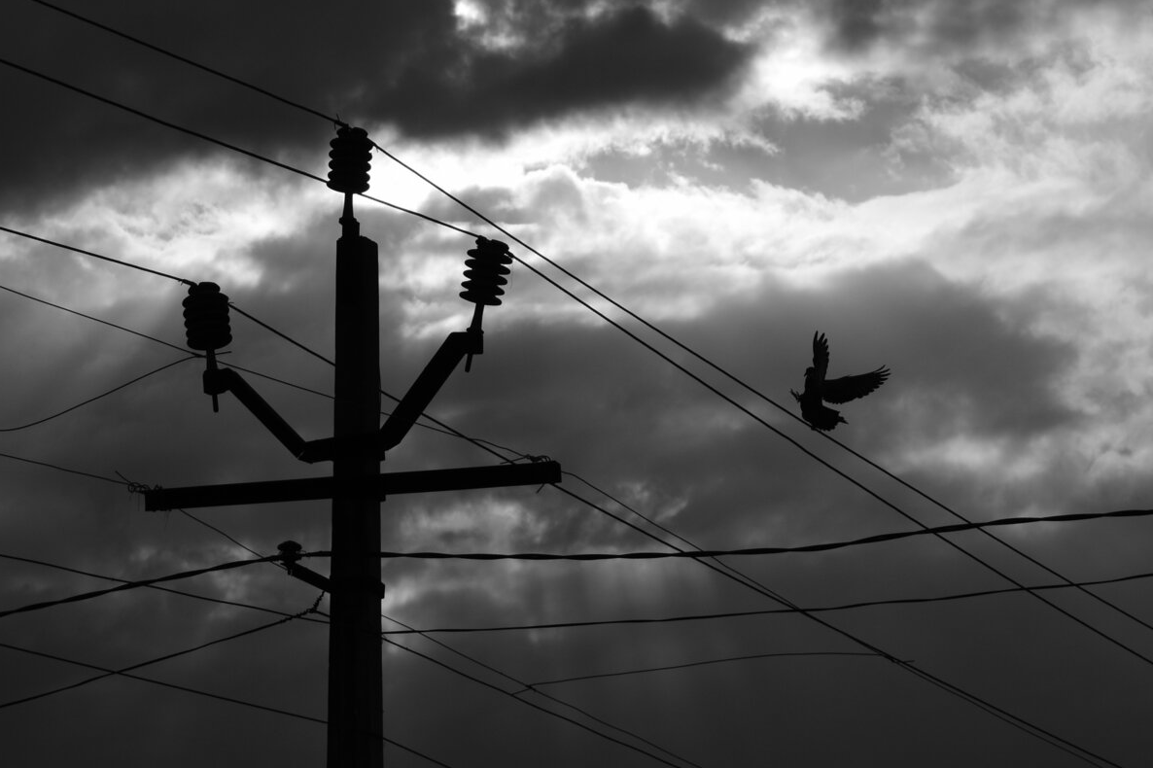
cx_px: 577
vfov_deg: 16.3
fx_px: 2674
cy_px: 387
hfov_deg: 24.3
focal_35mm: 84
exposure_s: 1/5000
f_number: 5.6
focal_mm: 55
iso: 100
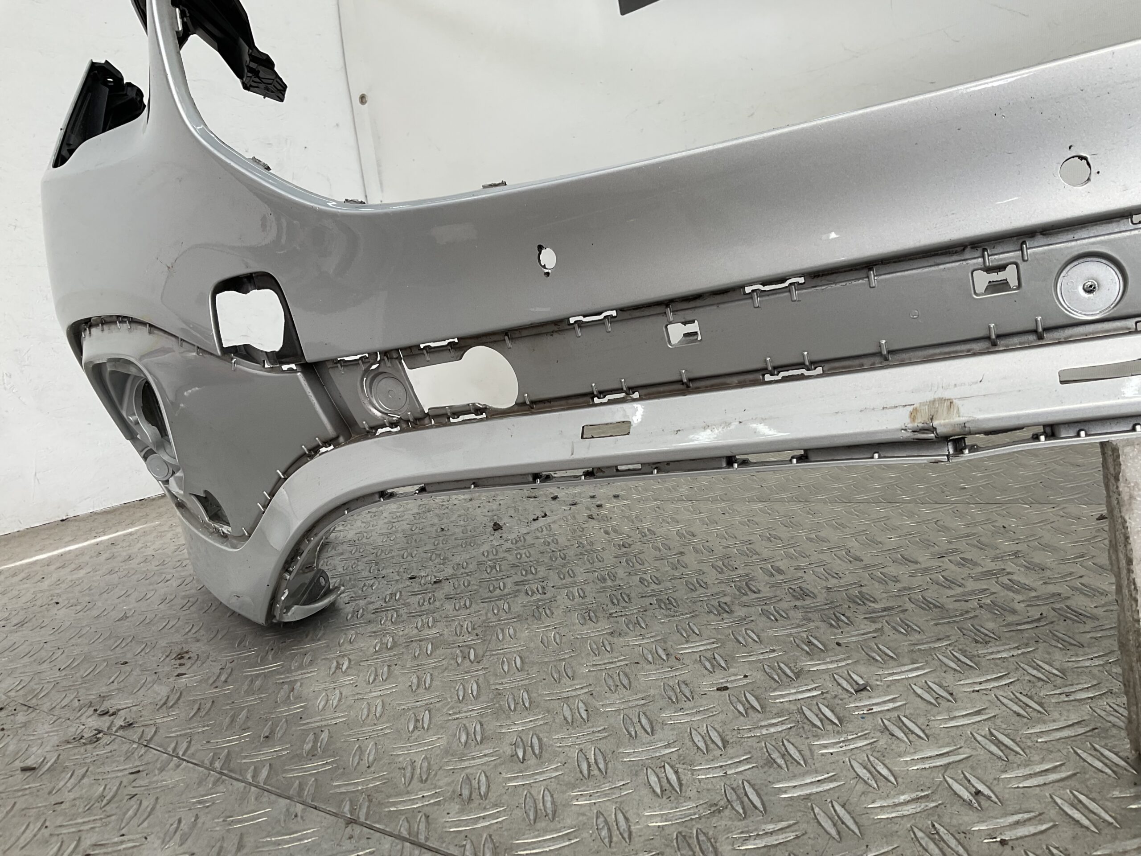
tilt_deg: -10.3
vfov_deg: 48.2
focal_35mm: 29
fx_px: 956
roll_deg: +8.2
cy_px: 428
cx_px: 570
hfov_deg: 61.7
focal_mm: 3
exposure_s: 1/170
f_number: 1.8
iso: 16
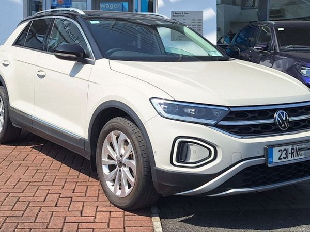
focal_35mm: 23
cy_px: 116
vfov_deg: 58.9
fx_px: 206
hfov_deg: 73.9
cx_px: 155
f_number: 1.8
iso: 40
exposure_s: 1/2755
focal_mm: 5.54
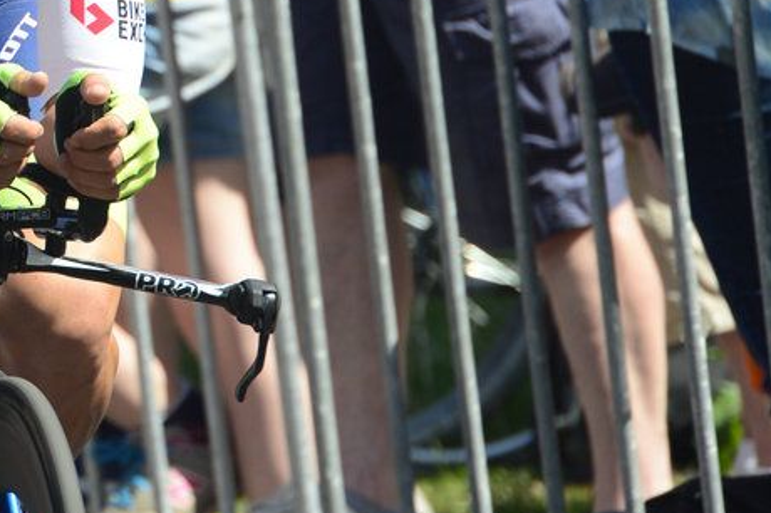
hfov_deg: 2.3
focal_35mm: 891
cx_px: -32
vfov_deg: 1.5
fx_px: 19068
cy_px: 36
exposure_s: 1/800
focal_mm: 400
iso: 800
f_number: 9
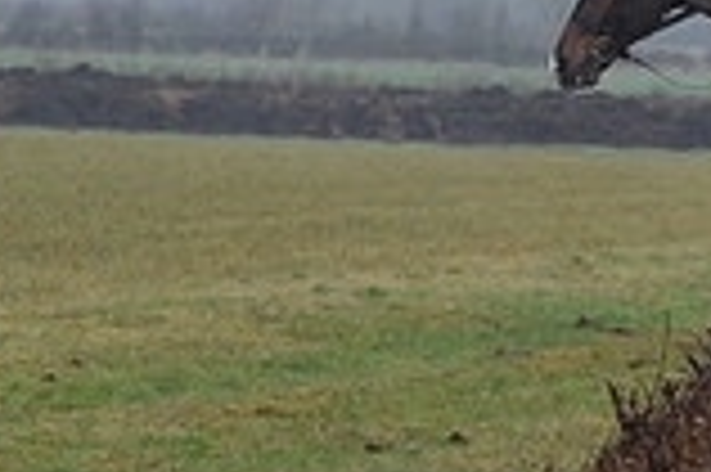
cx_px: 1238
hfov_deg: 5.7
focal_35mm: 359
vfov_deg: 3.8
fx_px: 7083
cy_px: 67
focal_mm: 98
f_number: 5.6
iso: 2500
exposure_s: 1/1250
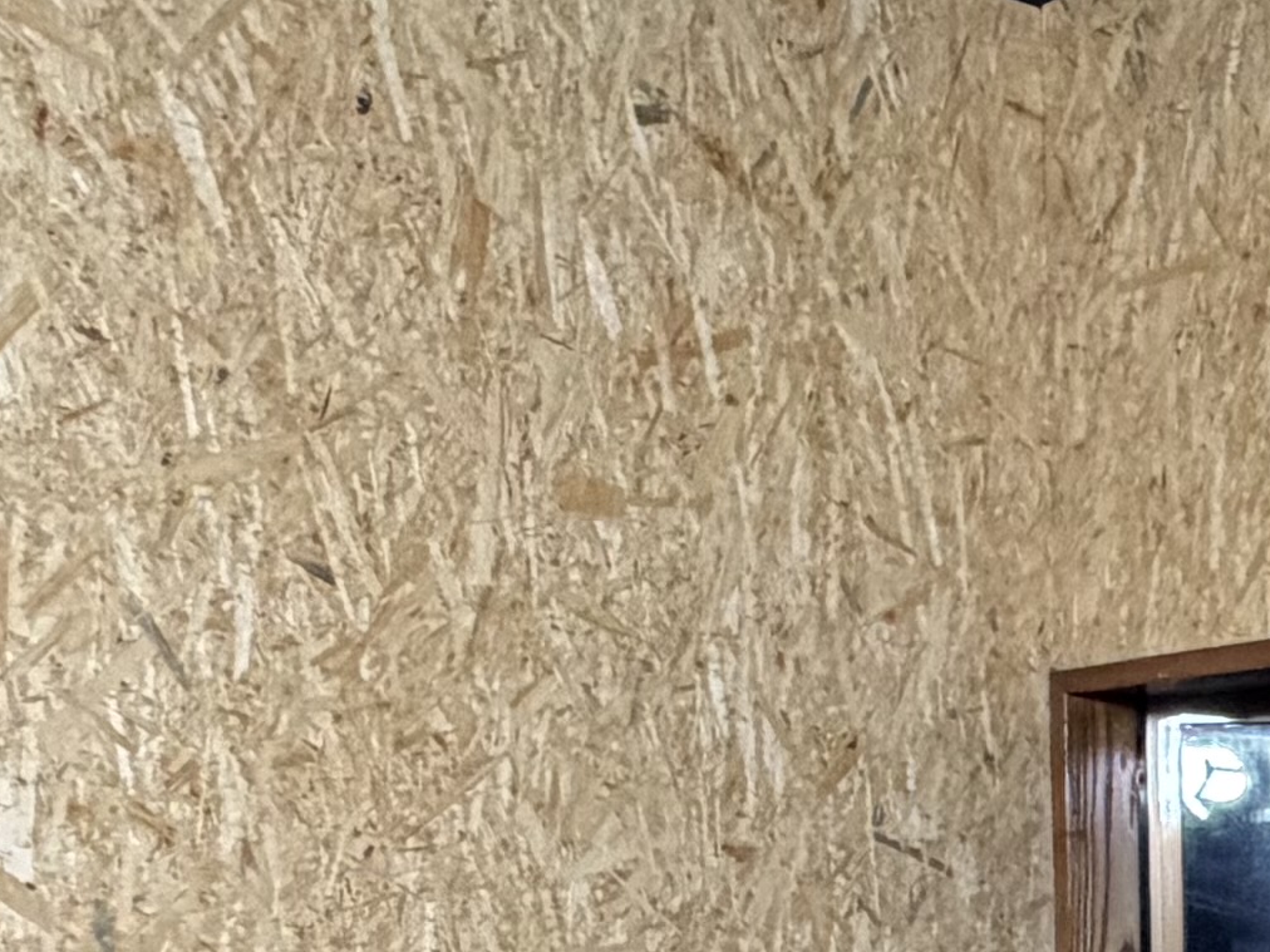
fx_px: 2898
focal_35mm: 79
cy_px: 1401
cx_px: 1077
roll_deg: +1.3
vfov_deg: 17.0
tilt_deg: -7.1
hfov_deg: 24.2
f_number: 2.2
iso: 200
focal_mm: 2.22
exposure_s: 1/50
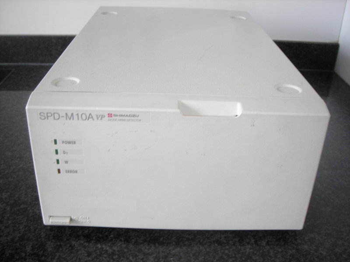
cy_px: 131
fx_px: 415
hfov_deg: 45.8
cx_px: 175
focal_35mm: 41
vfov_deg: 35.1
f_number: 3.3
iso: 200
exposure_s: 1/16.1
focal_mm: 6.8
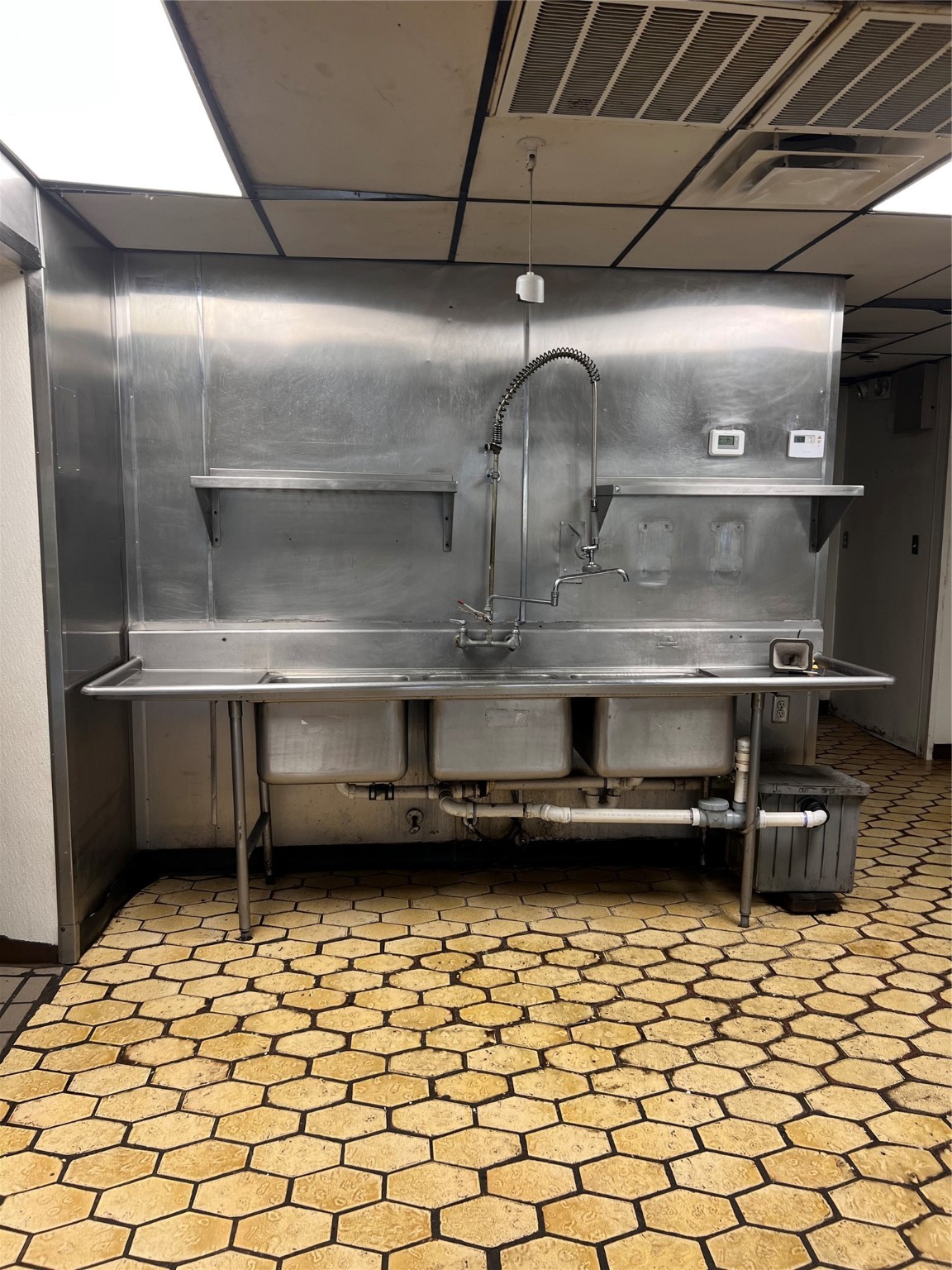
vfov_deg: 67.3
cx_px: 476
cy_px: 635
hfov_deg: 53.1
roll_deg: +0.3
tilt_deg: -6.5
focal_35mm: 26
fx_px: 953
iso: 64
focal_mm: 5.7
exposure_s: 1/60
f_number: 1.5
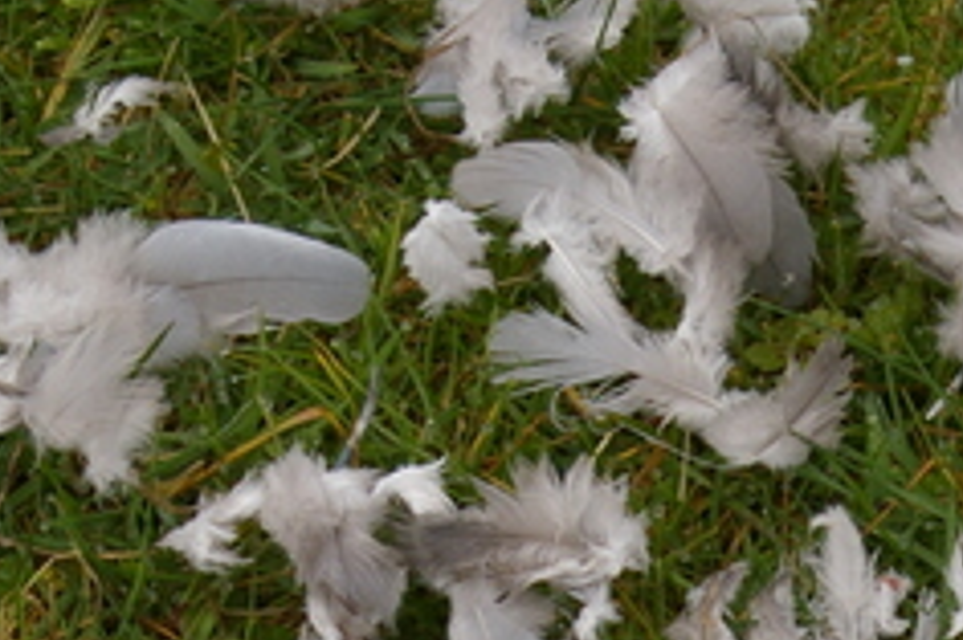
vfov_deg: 3.1
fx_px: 11895
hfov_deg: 4.6
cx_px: 686
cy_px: 1258
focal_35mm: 445
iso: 200
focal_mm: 70
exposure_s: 1/250
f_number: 8
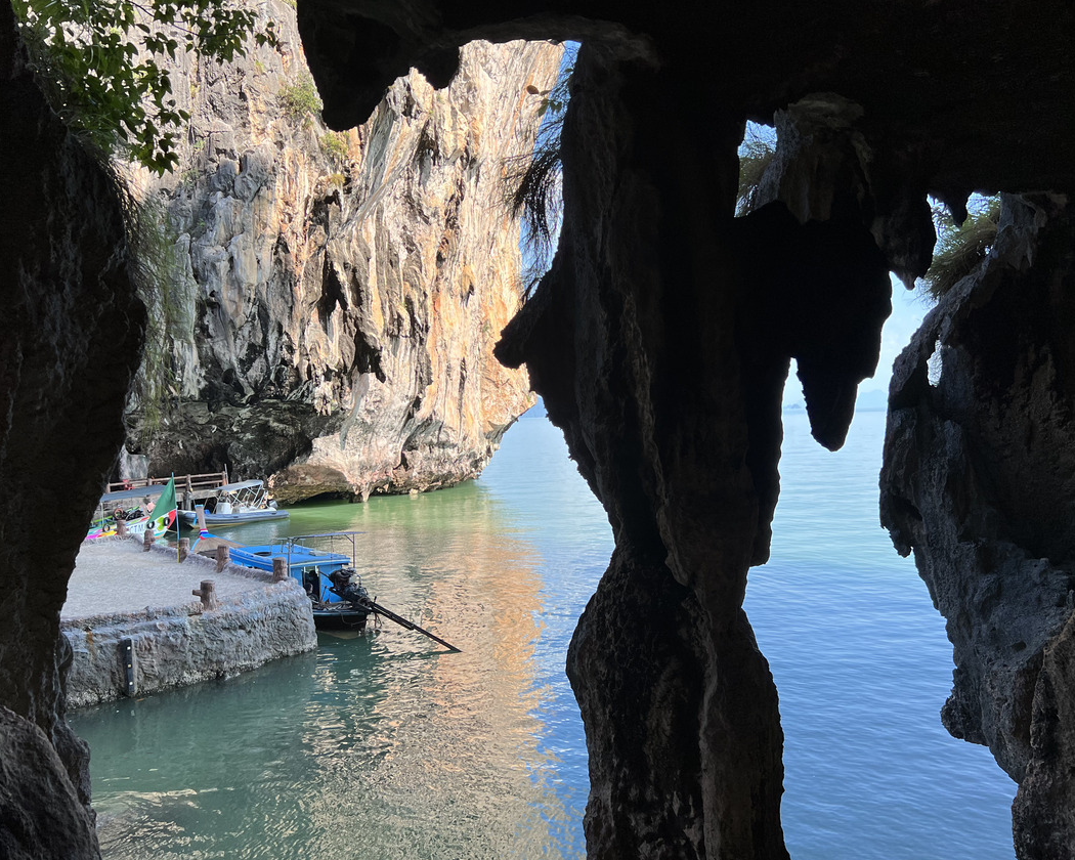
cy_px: 435
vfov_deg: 50.0
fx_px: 923
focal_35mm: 29
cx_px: 512
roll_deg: +1.8
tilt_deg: -1.6
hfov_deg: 60.4
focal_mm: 5.7
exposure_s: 1/1135
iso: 50
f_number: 1.5
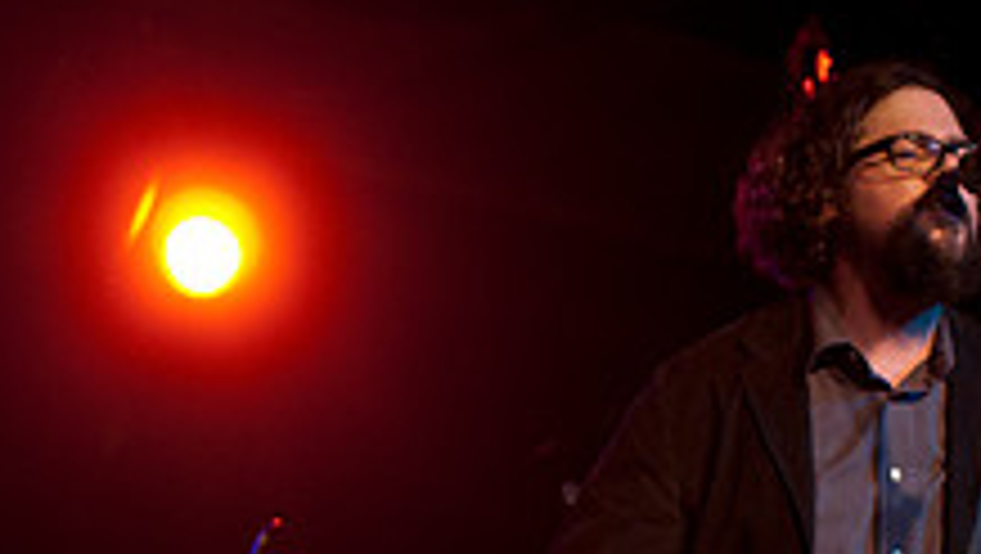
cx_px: 320
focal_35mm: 125
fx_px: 3254
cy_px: 520
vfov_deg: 9.7
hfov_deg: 17.1
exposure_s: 1/125
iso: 1000
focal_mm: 30
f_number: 1.6
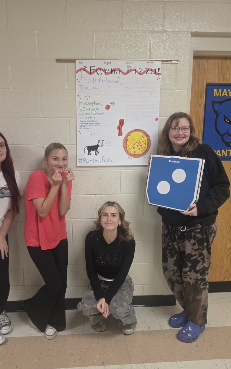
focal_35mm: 25
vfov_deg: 72.5
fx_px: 252
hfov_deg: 48.9
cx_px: 89
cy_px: 189
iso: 200
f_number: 1.4
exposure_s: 1/120
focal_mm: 6.5
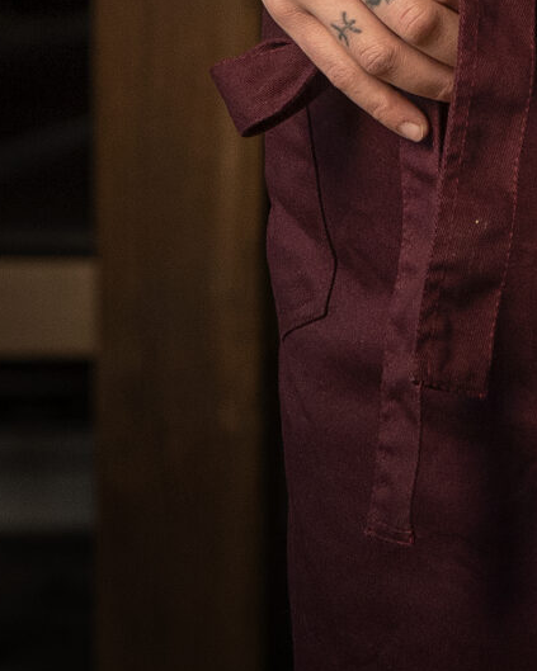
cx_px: 619
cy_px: -543
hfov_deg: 2.6
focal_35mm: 591
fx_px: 11744
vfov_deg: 3.3
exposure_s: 1/125
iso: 400
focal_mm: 130
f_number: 4
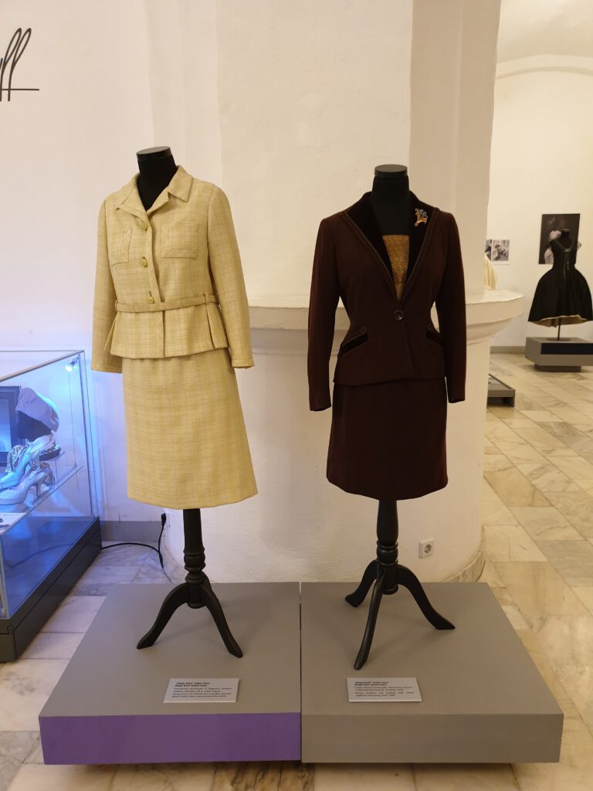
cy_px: 396
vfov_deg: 67.3
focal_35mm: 26
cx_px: 296
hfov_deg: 53.1
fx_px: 594
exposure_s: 1/50
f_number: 1.5
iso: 200
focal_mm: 4.3
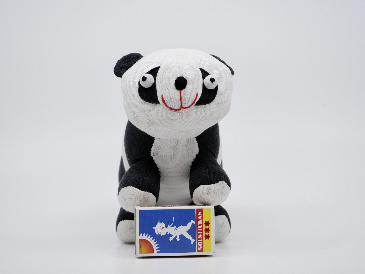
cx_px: 182
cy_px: 137
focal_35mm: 280
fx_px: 2952
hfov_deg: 7.1
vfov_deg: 5.3
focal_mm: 140
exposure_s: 1/320
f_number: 5.5
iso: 400
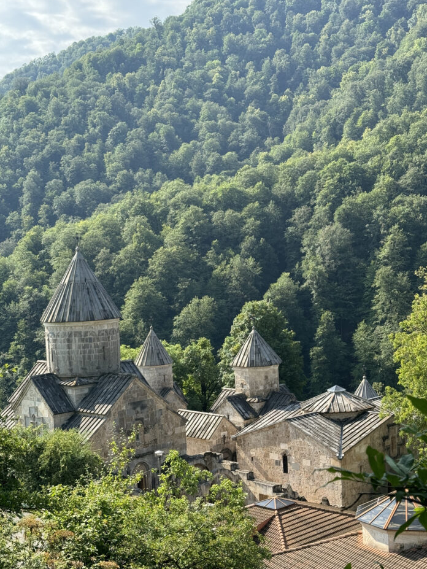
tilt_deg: -3.3
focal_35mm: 53
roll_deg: +2.7
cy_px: 306
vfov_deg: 36.1
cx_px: 201
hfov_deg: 27.5
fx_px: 871
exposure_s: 1/1193
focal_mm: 6.76
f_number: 1.78
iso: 64
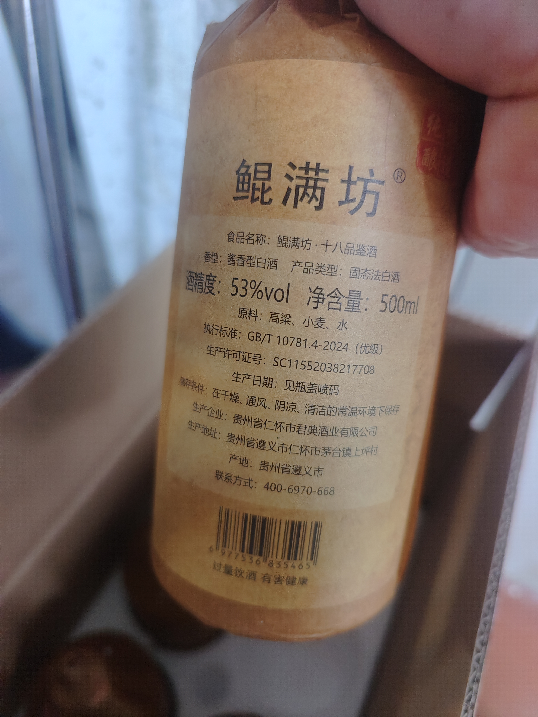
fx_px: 477
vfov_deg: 73.9
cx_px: 269
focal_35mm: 23
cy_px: 358
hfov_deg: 58.9
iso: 1952
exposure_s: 1/100
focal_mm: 6.51
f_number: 1.57
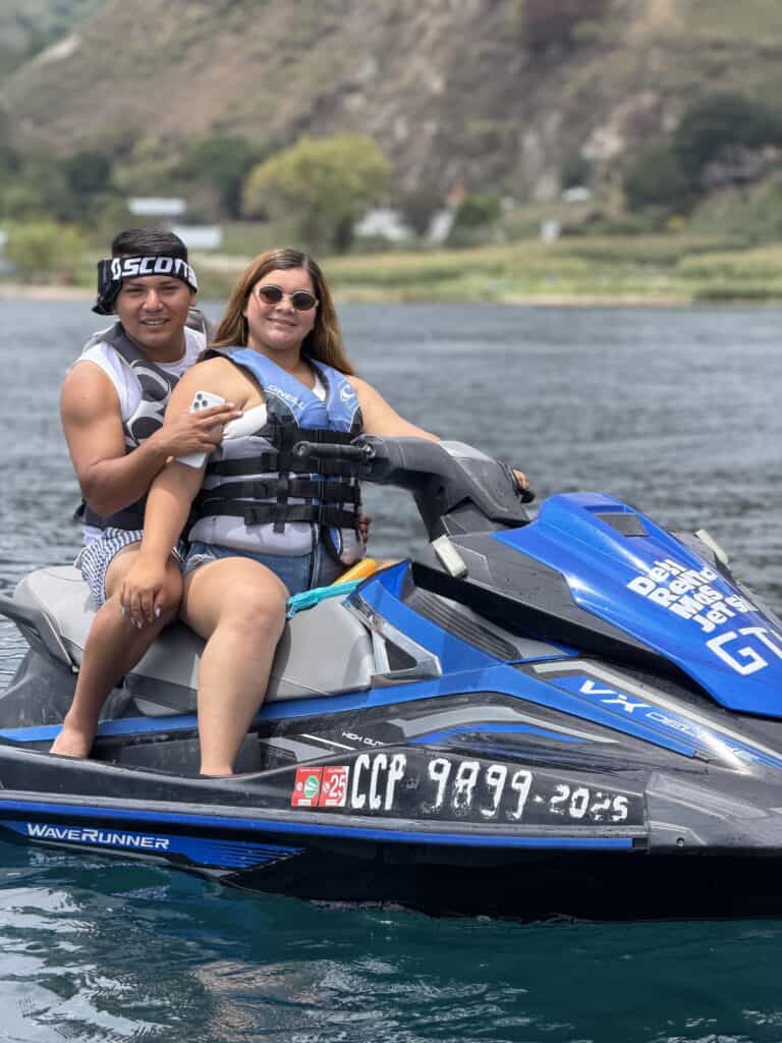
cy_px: 522
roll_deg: +2.0
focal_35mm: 100
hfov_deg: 14.8
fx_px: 3012
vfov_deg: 19.6
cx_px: 391
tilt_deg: -5.1
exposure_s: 1/638
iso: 40
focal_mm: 16.89
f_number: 2.8
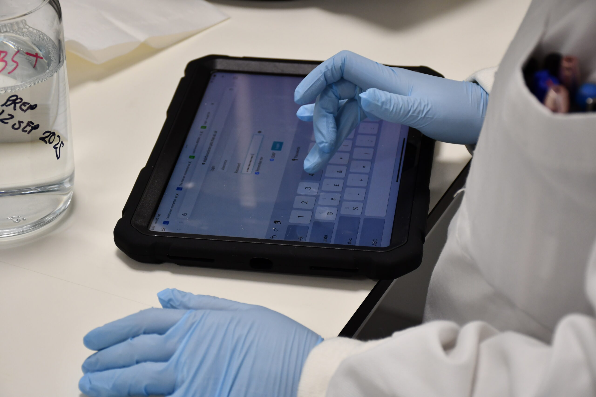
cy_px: 198
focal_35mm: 93
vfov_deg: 14.7
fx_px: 1540
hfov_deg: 21.9
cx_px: 298
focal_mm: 62
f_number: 6.3
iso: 1000
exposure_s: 1/160
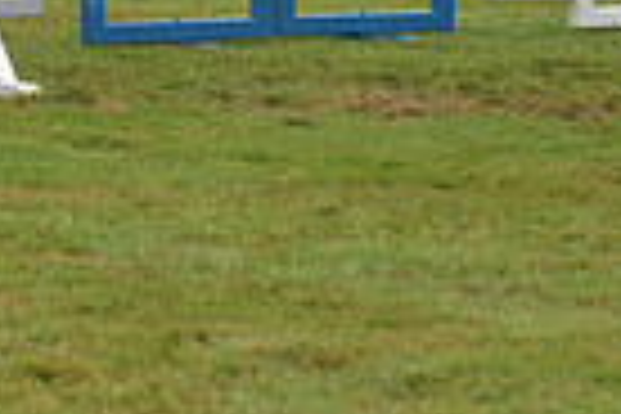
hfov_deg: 5.1
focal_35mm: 395
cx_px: -675
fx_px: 6813
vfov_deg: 3.5
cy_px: -335
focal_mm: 94
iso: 640
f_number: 5.6
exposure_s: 1/800
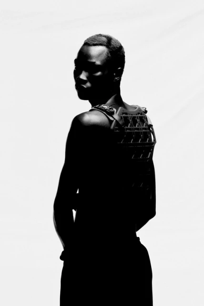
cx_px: 102
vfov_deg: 6.4
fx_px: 2739
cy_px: 153
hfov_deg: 4.3
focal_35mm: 323
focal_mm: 323
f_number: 6.3
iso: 400
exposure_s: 1/60
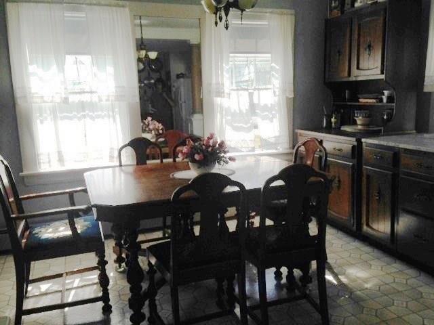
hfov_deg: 55.4
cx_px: 217
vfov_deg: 42.9
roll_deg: +0.8
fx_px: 414
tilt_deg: -11.3
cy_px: 162
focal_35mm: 33
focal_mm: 4.12
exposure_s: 1/414
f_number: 2.4
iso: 50
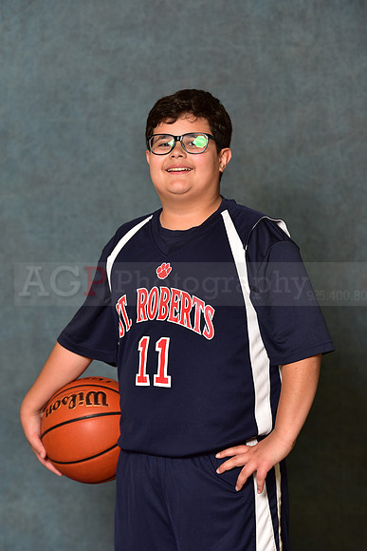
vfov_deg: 13.2
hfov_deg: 8.9
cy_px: 276
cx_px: 184
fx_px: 2369
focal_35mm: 155
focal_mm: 155
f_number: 4.5
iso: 320
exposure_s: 1/200
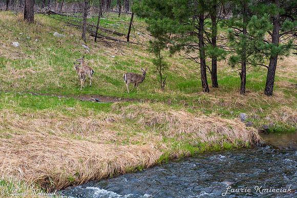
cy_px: 73
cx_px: 140
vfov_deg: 15.4
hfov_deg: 22.9
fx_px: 732
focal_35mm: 89
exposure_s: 1/400
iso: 1000
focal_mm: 70
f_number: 11
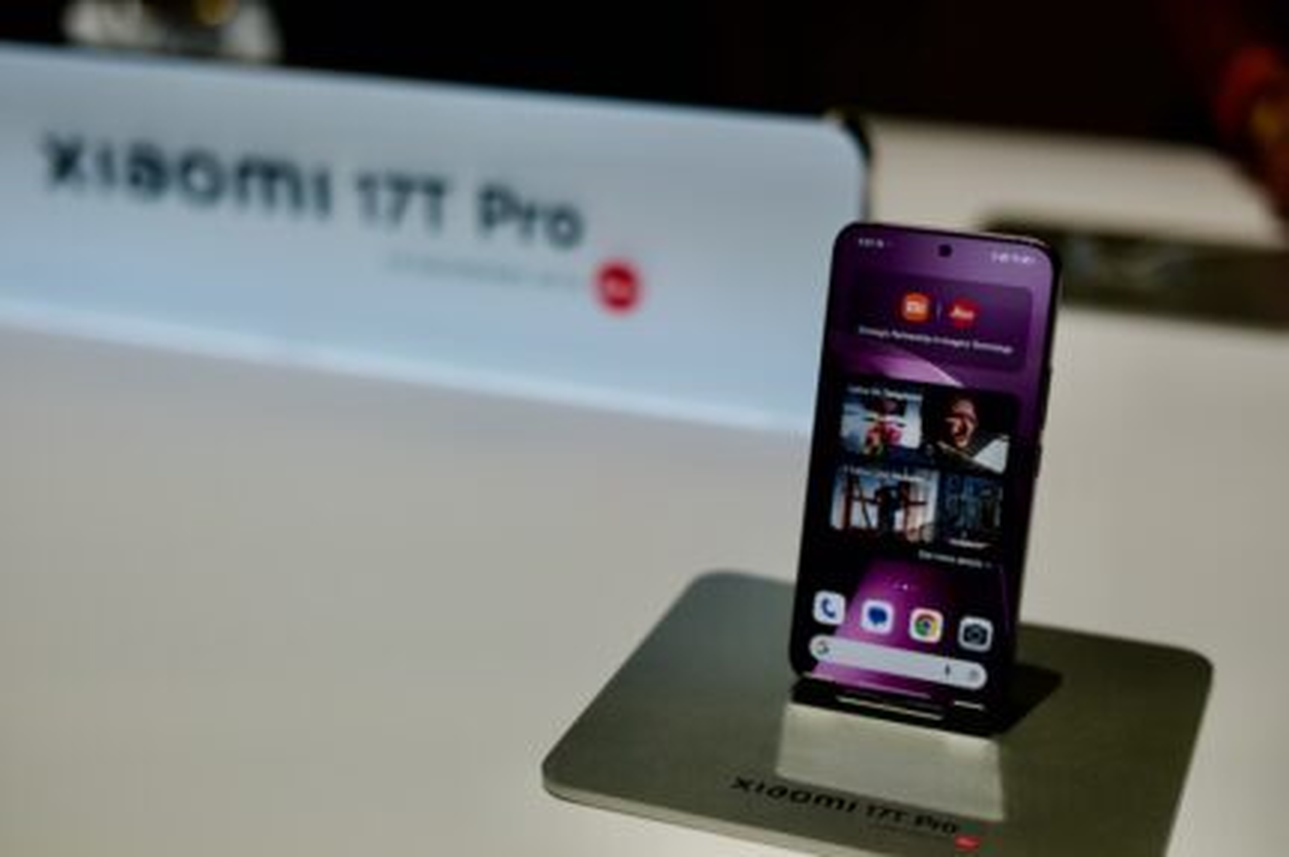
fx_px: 1788
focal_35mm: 50
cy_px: 428
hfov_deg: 39.6
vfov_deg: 26.9
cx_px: 644
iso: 160
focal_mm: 50
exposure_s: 1/1000
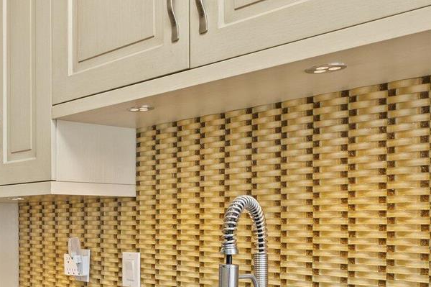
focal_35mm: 48
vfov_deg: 27.3
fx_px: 574
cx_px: -66
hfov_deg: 34.3
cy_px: 244
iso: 200
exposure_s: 1/3
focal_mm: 18
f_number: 8
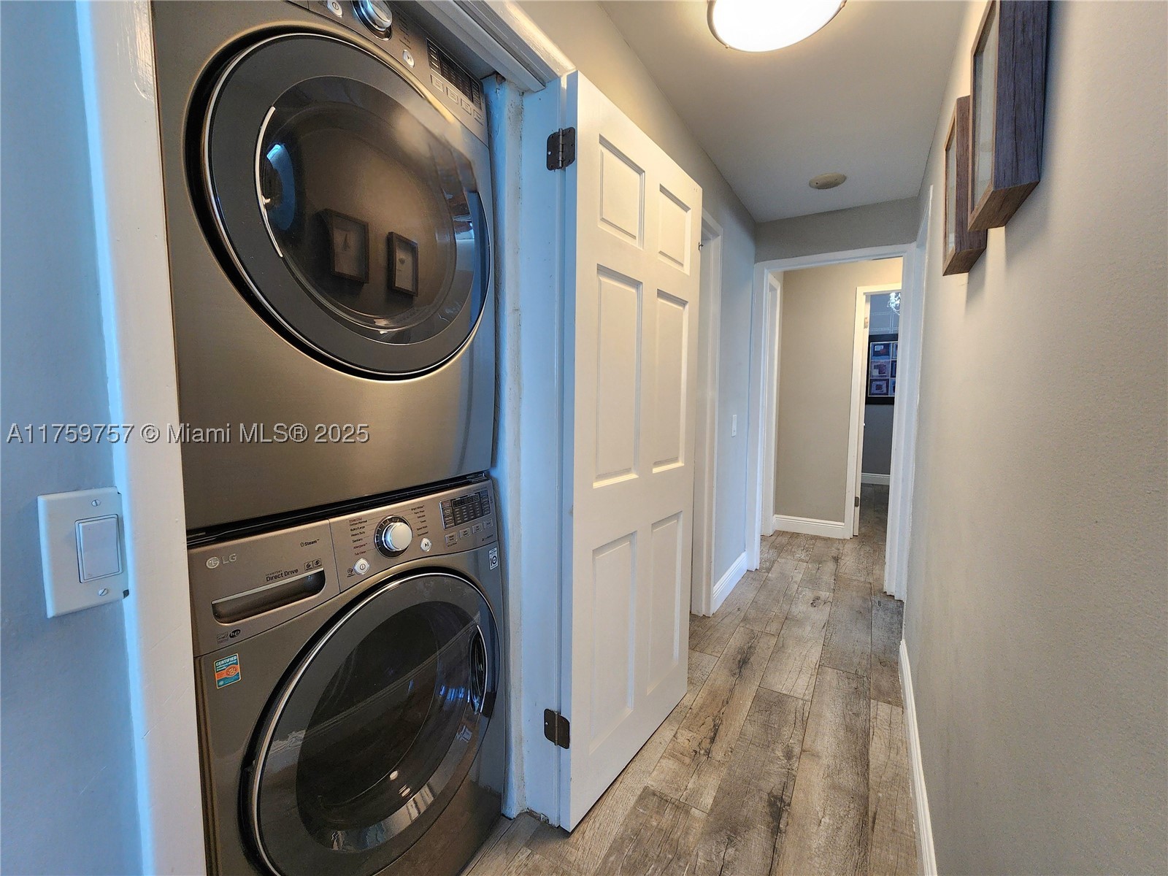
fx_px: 439
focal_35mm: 13
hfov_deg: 106.2
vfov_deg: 89.9
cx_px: 584
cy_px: 438
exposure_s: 1/60.2
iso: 160
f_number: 2.2
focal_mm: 2.2
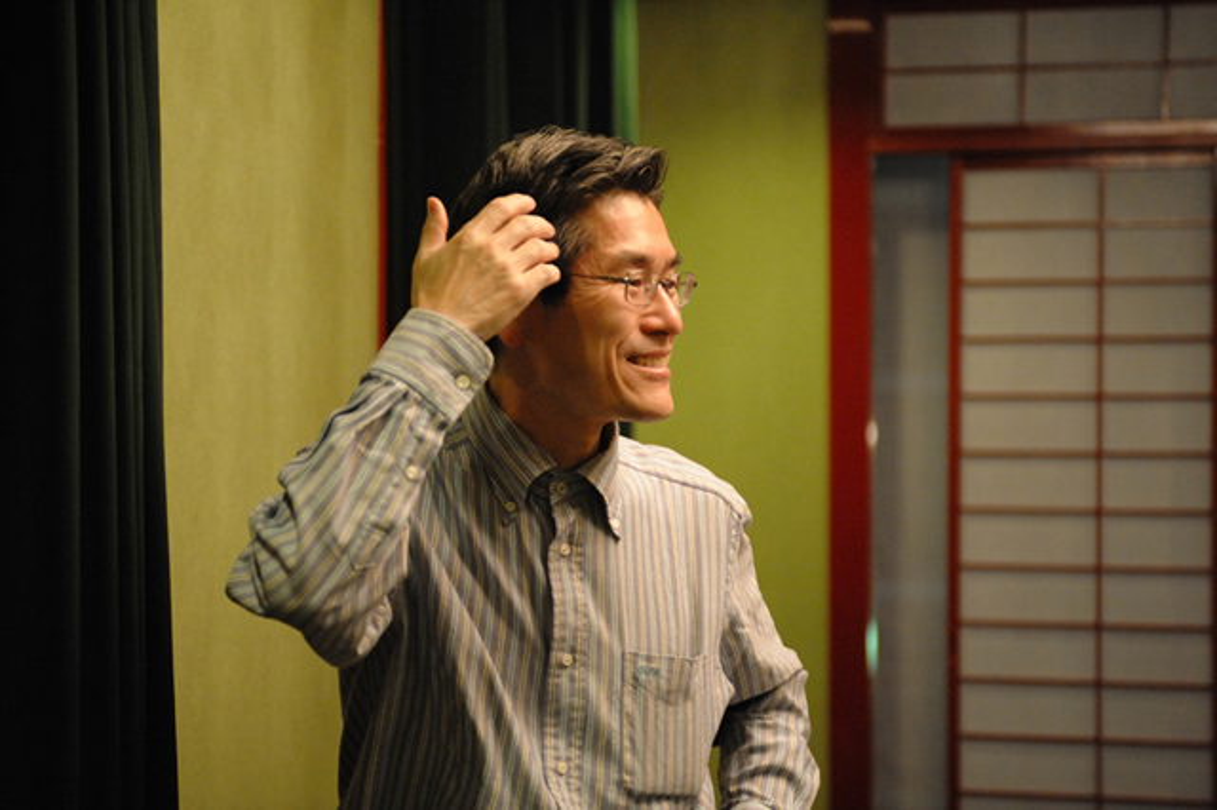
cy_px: 405
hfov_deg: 28.9
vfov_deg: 19.4
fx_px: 2365
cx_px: 608
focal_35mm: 70
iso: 6400
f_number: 2.8
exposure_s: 1/200
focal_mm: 70
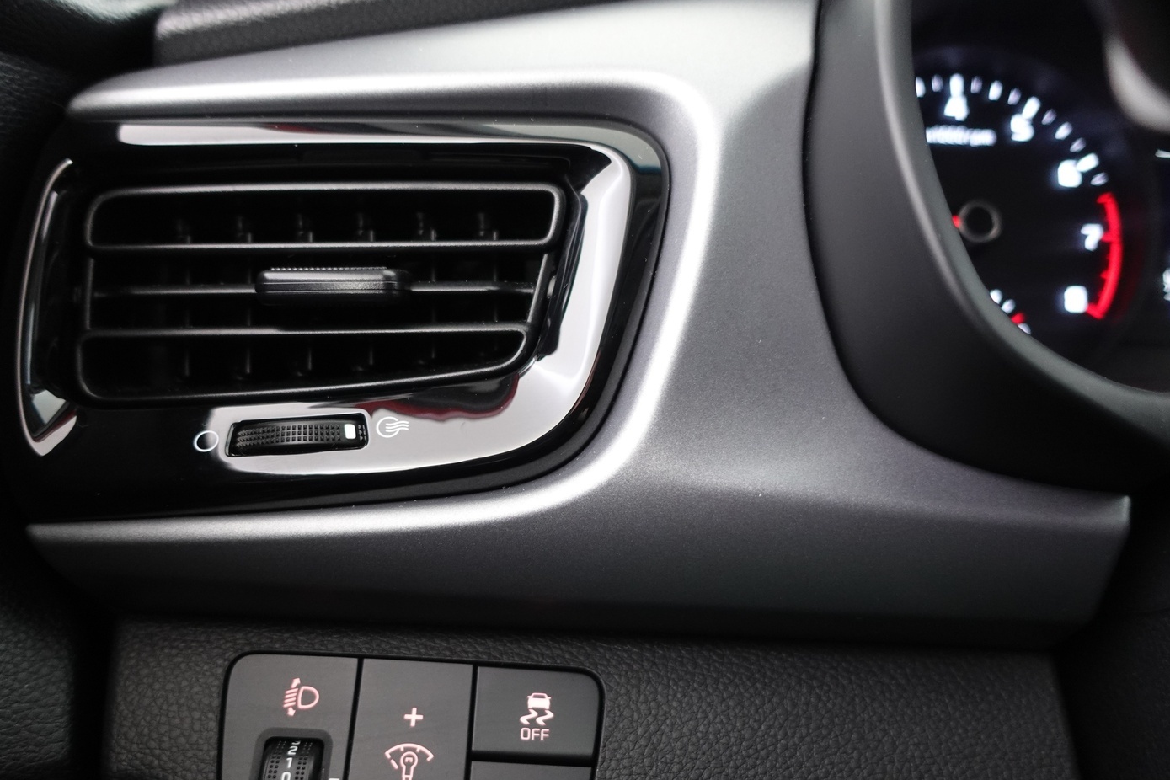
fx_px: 910
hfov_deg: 65.4
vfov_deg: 46.2
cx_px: 548
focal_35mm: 28
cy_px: 454
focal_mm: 9.4
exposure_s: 1/10
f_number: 1.8
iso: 800
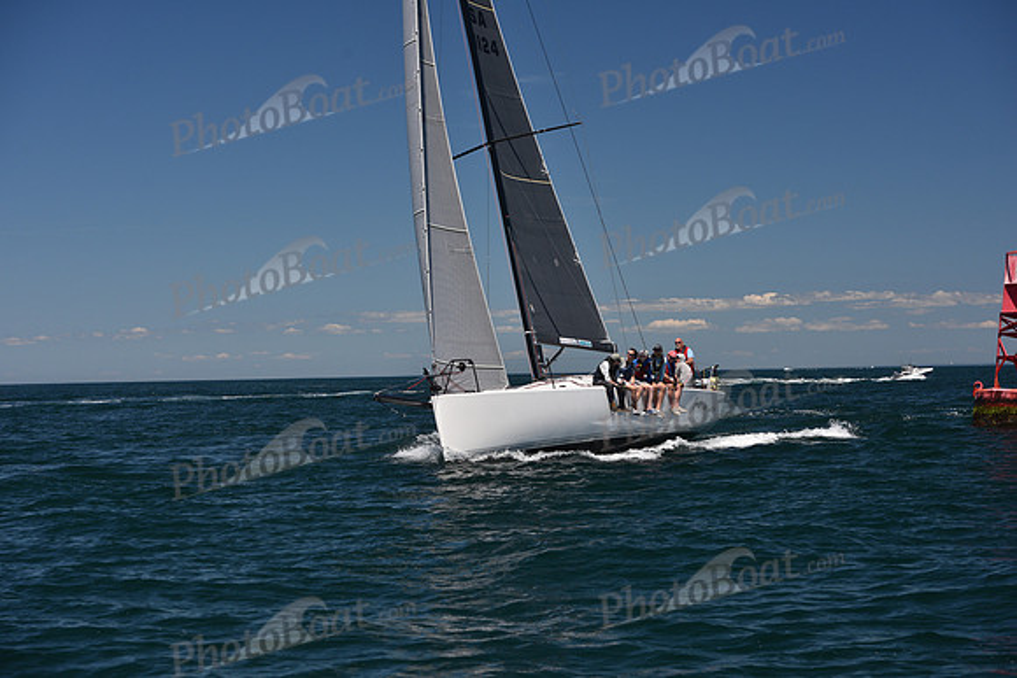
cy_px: 339
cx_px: 508
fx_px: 1978
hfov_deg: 28.8
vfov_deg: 19.5
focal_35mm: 70
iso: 250
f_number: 7.1
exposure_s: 1/800
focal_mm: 70
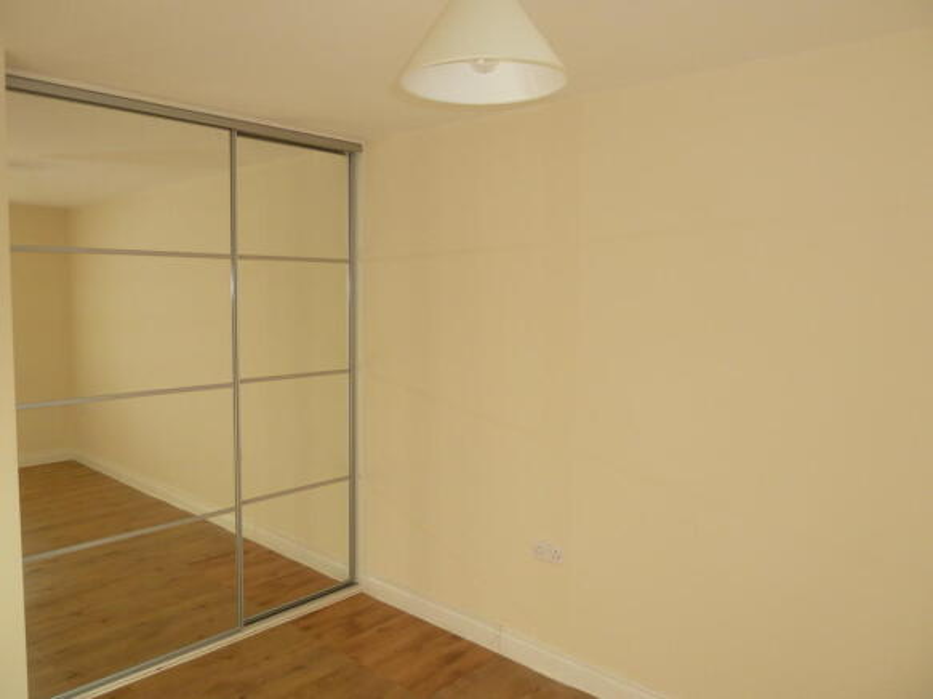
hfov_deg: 69.4
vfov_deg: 54.9
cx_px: 466
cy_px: 350
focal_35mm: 25
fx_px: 674
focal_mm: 4.1
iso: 100
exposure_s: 1/60
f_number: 3.3
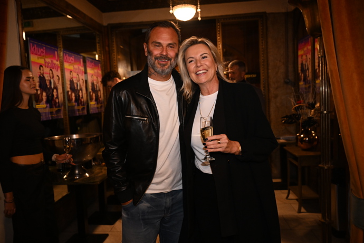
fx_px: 298
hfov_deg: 62.8
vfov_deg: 44.3
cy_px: 122
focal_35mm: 30
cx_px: 182
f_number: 3.5
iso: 4000
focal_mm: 29.5
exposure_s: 1/200
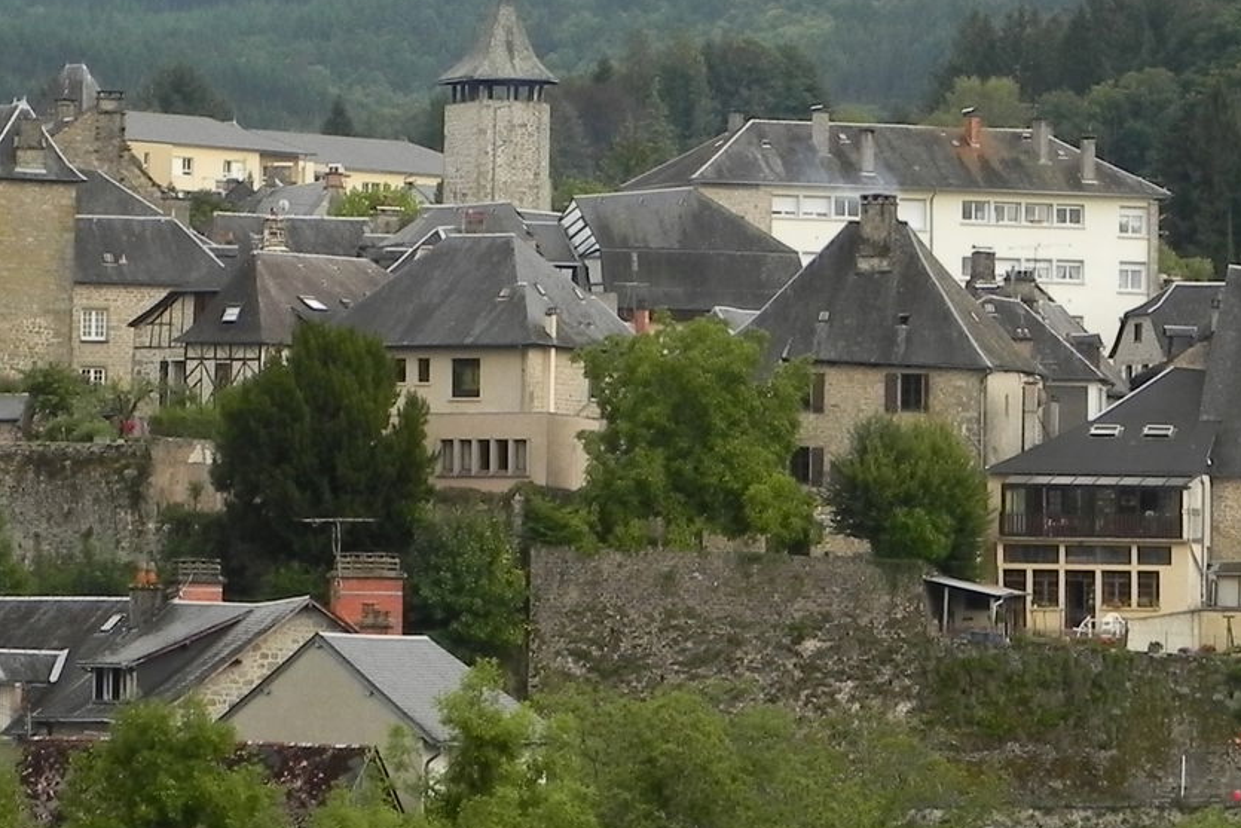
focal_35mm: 251
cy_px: 183
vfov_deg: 5.5
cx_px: 902
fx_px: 8653
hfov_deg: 8.2
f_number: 5.6
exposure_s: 1/191
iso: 160
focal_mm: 18.8
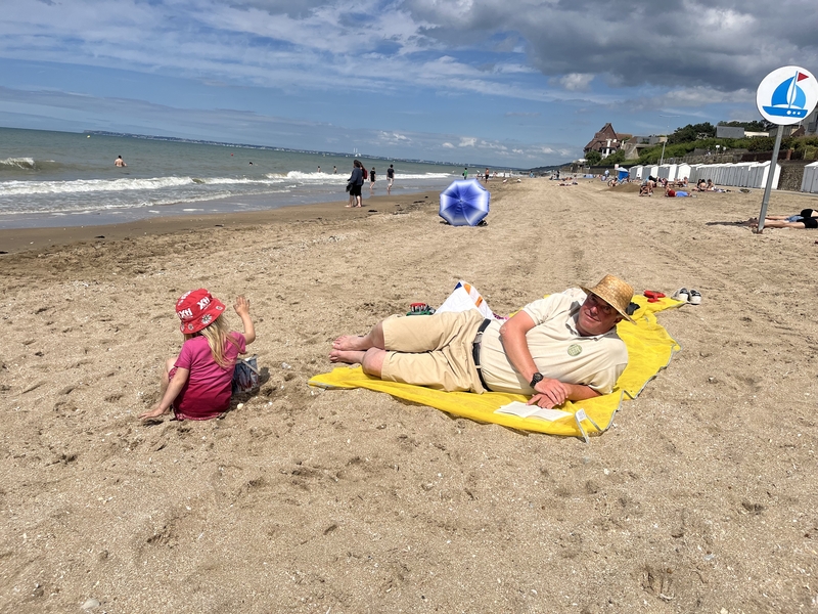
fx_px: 614
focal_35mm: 26
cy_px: 307
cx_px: 409
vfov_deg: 53.1
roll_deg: -4.1
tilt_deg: -13.4
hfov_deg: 67.3
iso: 50
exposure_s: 1/10870
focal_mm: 5.1
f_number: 1.6
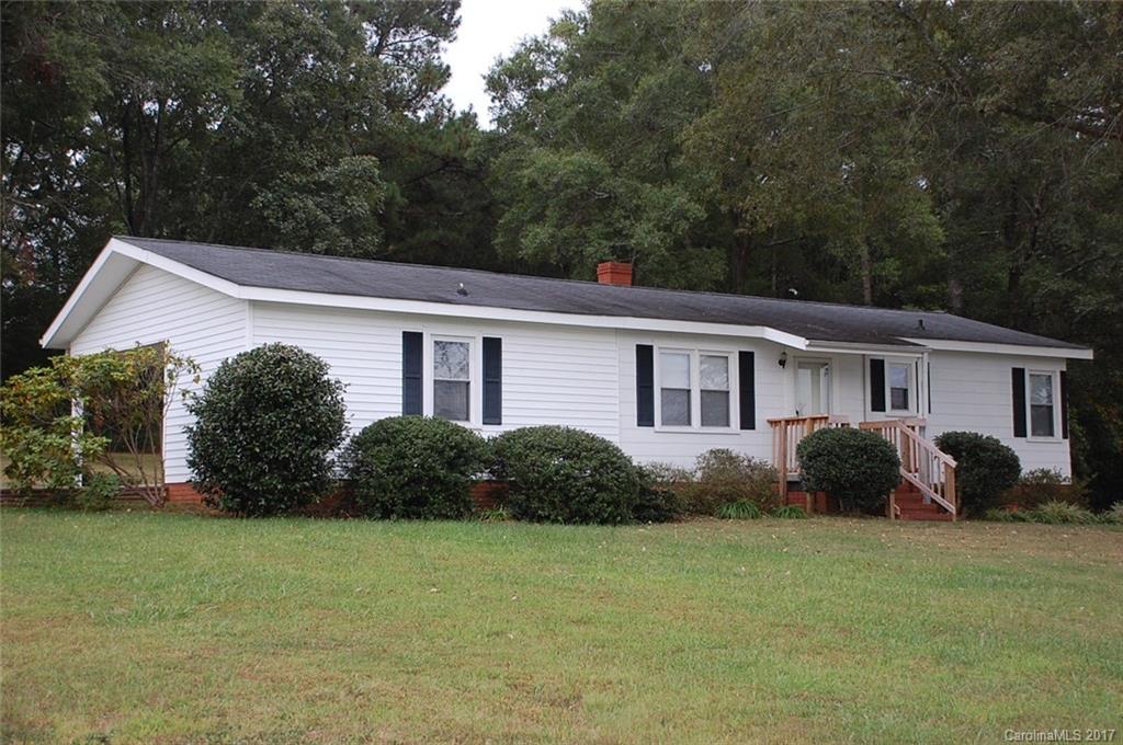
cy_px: 372
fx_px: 1495
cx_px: 562
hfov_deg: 41.2
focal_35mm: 48
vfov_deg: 28.0
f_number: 4.2
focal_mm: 32
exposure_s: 1/60
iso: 400
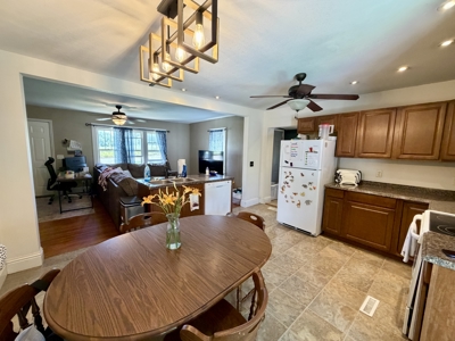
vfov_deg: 85.7
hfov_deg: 102.1
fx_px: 184
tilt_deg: -6.7
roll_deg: -1.3
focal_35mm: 14
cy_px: 170
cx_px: 228
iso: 500
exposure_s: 1/60
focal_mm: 2.22
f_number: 2.2
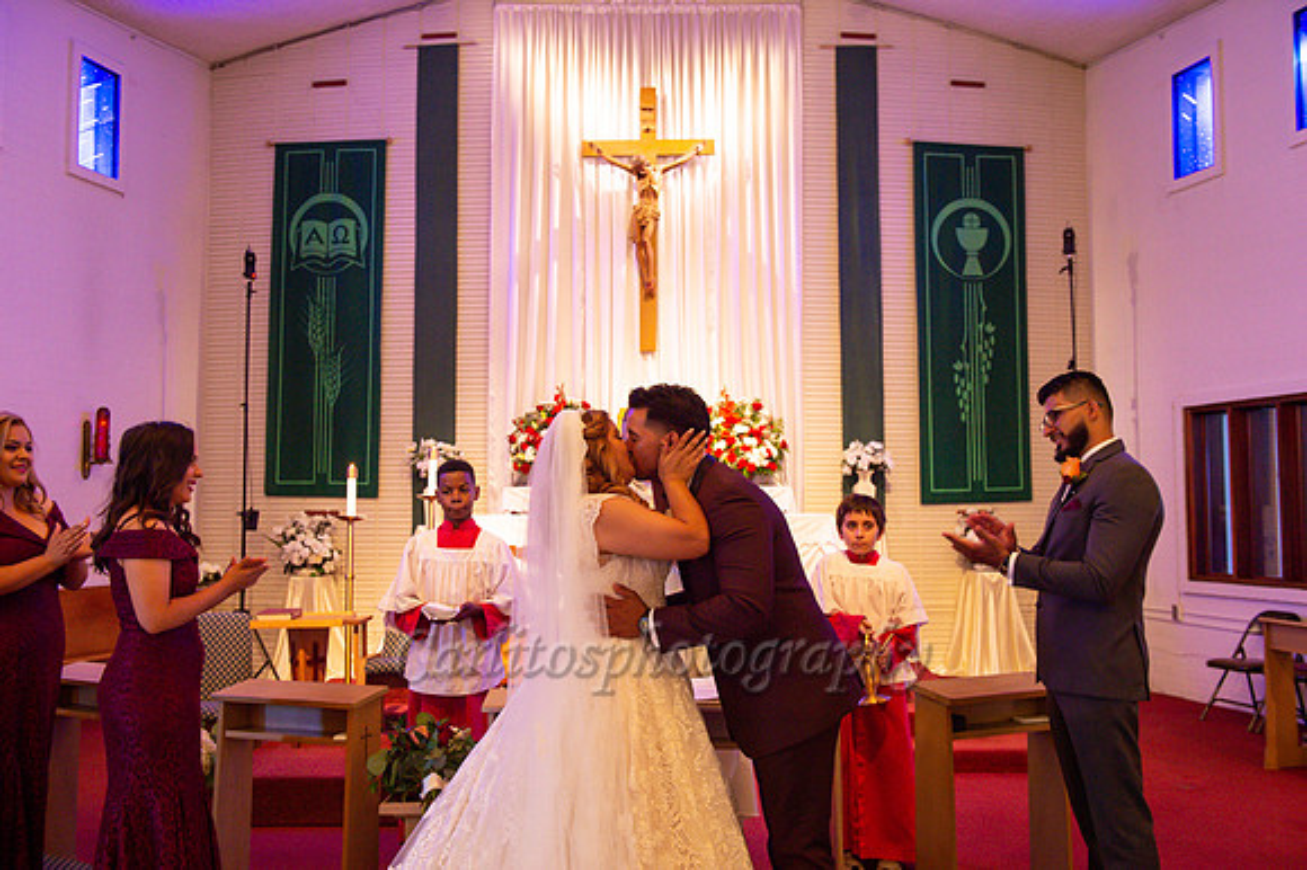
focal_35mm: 34
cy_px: 435
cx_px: 654
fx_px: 1234
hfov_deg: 55.8
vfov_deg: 38.8
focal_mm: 34
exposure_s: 1/60
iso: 1250
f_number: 4.5
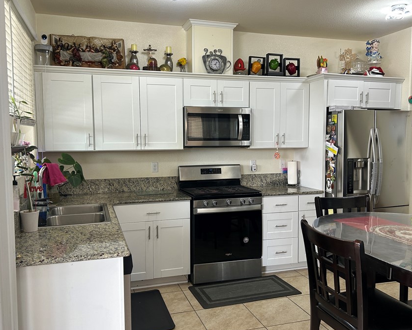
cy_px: 169
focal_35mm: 31
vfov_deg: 47.1
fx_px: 378
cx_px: 208
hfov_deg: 57.2
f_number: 1.5
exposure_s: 1/120
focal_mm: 5.7
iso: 100
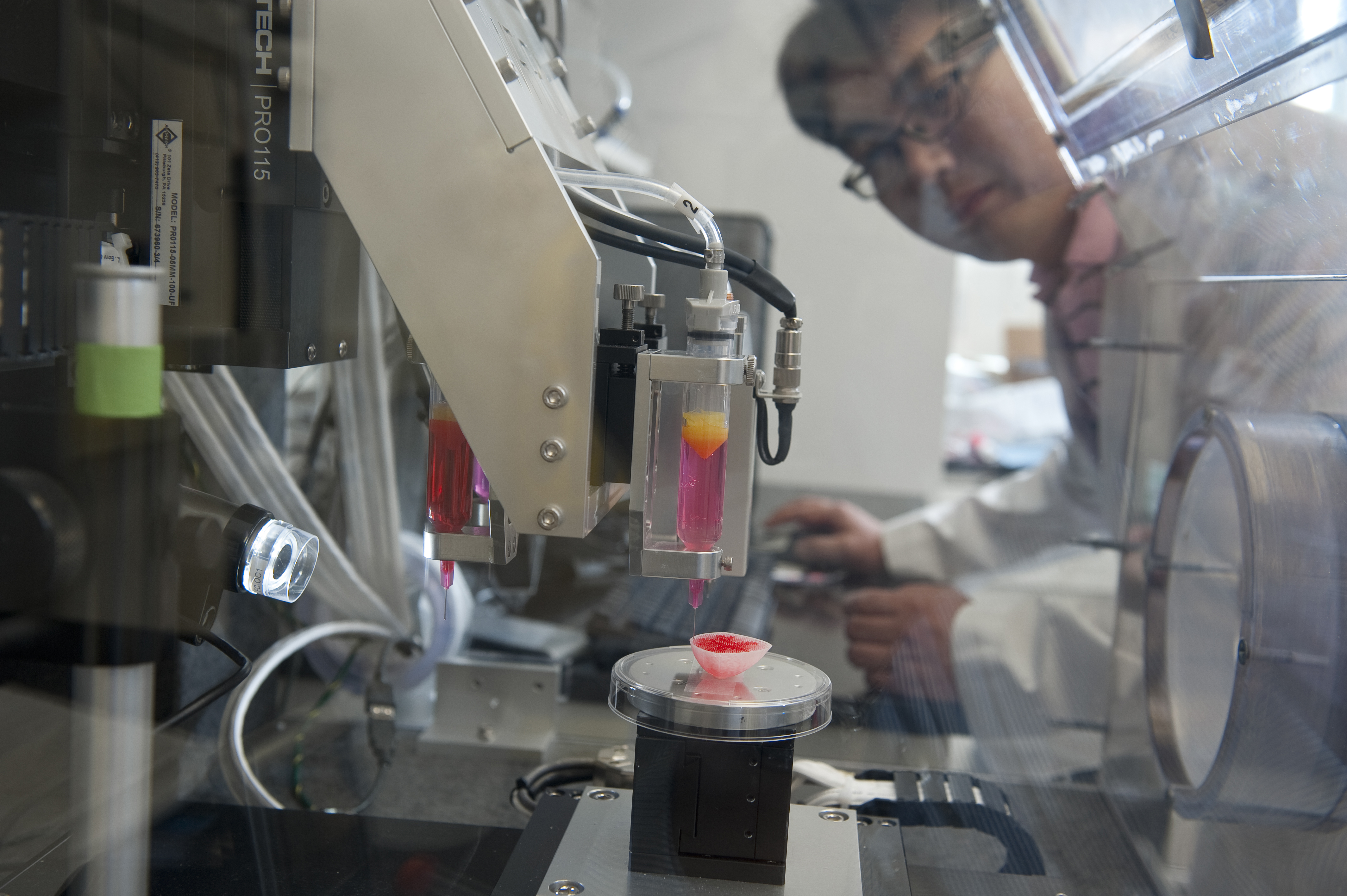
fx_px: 1496
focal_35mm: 40
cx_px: 674
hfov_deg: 48.5
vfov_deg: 33.4
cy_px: 448
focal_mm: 40
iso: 200
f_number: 4.5
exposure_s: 1/30
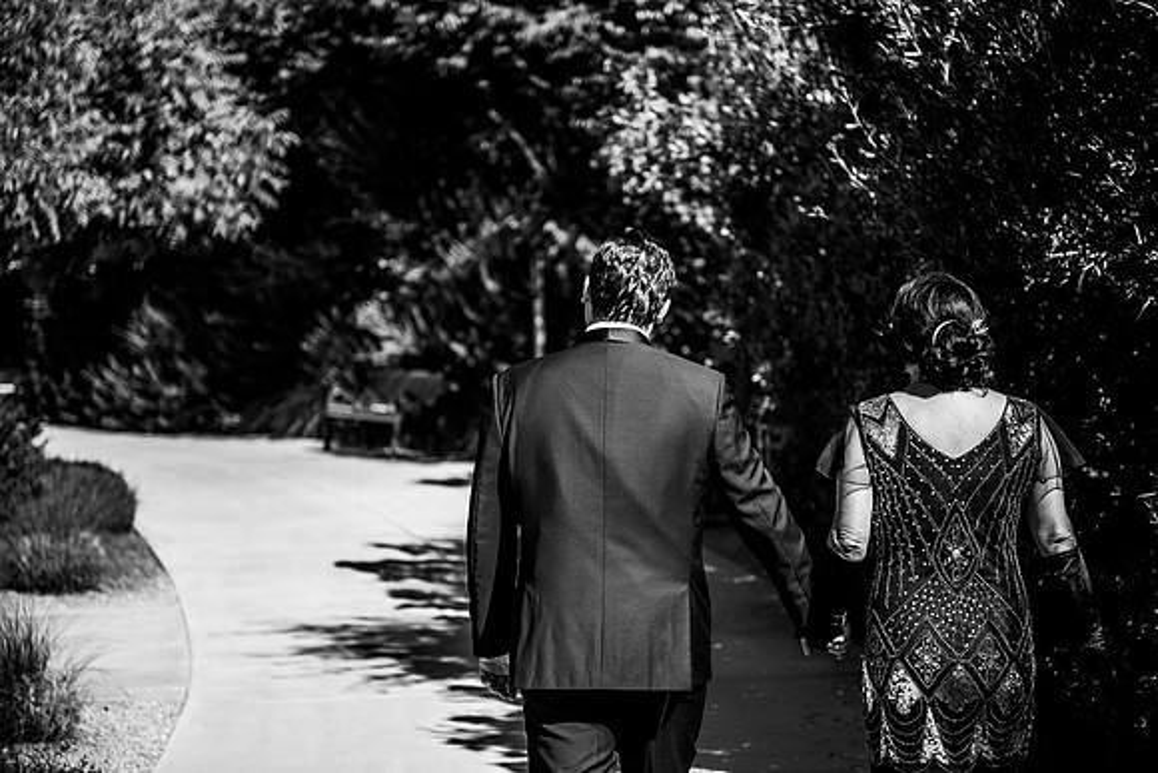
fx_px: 2252
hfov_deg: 28.8
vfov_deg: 19.5
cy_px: 386
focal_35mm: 70
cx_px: 579
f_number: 2.8
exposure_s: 1/5000
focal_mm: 70
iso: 400
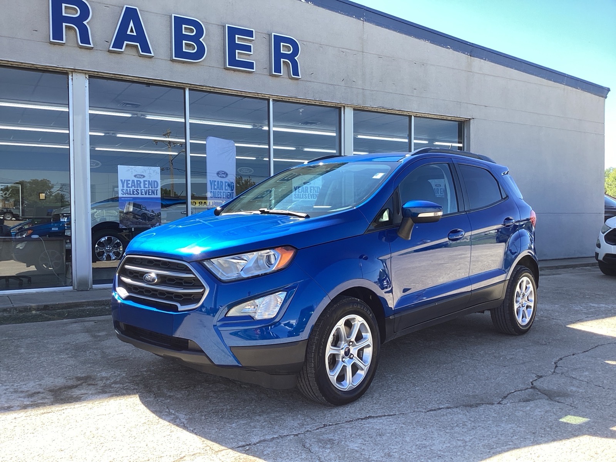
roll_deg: +1.1
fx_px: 552
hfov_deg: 58.4
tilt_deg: -3.1
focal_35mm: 31
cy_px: 231
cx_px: 308
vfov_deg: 45.4
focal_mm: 3.3
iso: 25
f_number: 2.4
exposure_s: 1/350
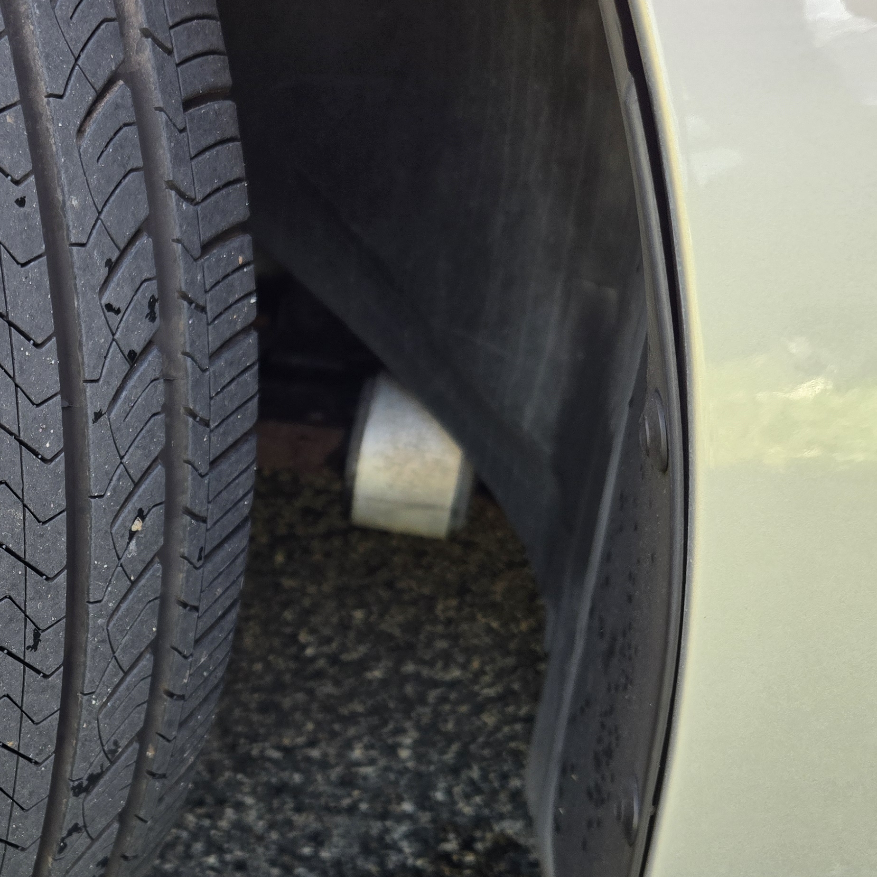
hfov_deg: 34.2
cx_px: -42
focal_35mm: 44
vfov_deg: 37.7
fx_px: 1261
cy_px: 616
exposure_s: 1/180
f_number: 1.8
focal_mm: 5.4
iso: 80
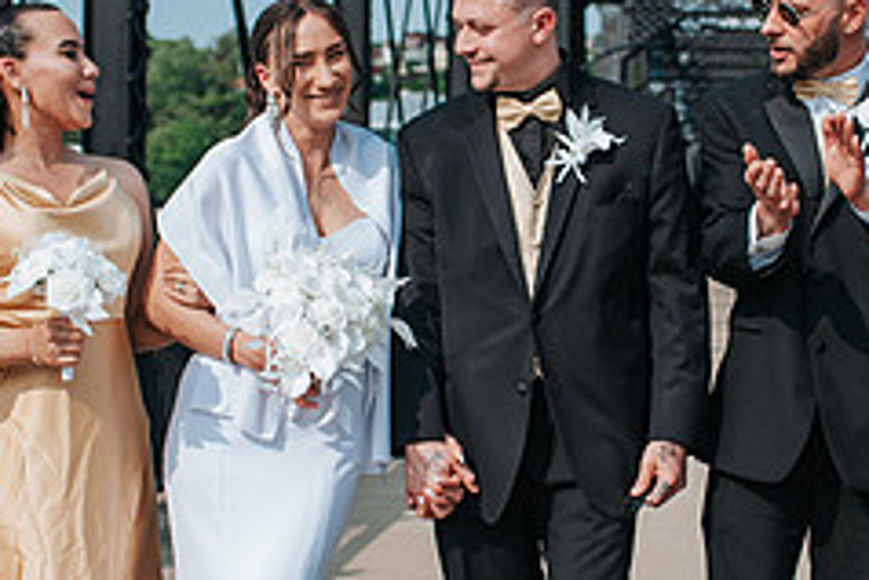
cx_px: 501
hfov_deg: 22.6
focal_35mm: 90
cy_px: 316
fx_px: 2174
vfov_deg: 15.2
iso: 100
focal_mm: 35
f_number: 3.2
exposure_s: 1/1600
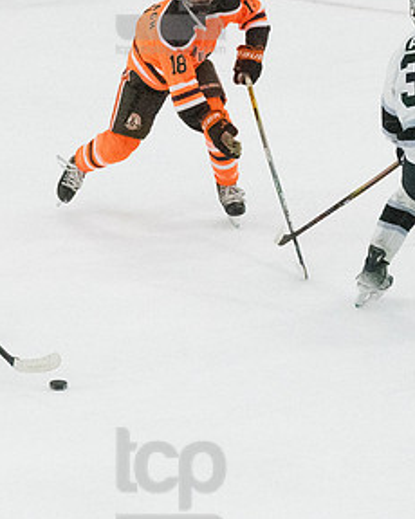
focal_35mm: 312
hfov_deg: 4.9
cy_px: 240
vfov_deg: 6.2
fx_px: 4795
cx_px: -85
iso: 8000
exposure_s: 1/1600
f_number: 5
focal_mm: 110
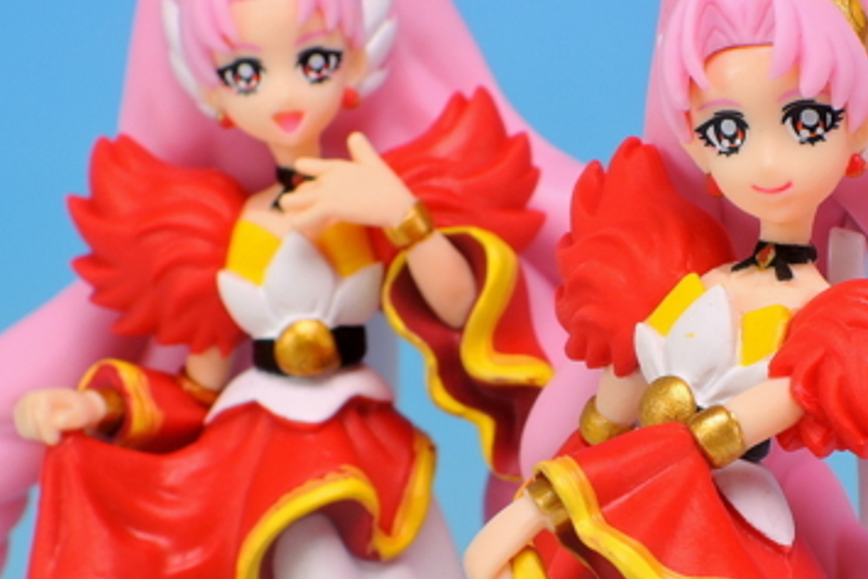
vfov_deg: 6.5
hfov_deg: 9.7
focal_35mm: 211
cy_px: 374
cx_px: 626
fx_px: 5089
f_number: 7.1
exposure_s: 1/2.5
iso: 80
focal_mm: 25.5
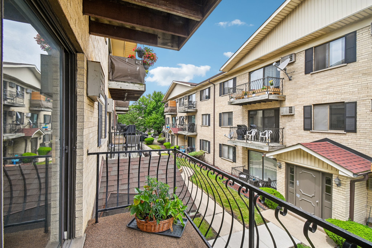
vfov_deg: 77.3
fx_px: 155
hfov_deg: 100.4
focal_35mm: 15
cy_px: 124
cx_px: 186
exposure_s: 1/125
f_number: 8
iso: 100
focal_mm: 10
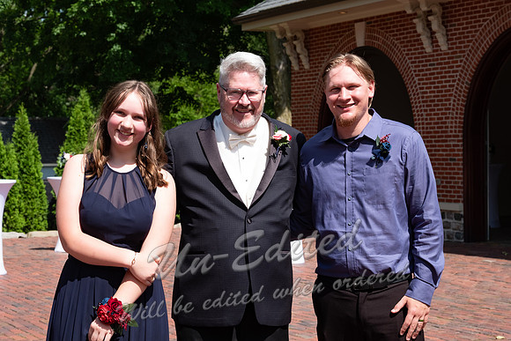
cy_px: 170
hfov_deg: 24.2
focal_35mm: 84
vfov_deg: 16.3
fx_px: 1193
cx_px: 256
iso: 250
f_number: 9
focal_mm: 56.3
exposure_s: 1/250
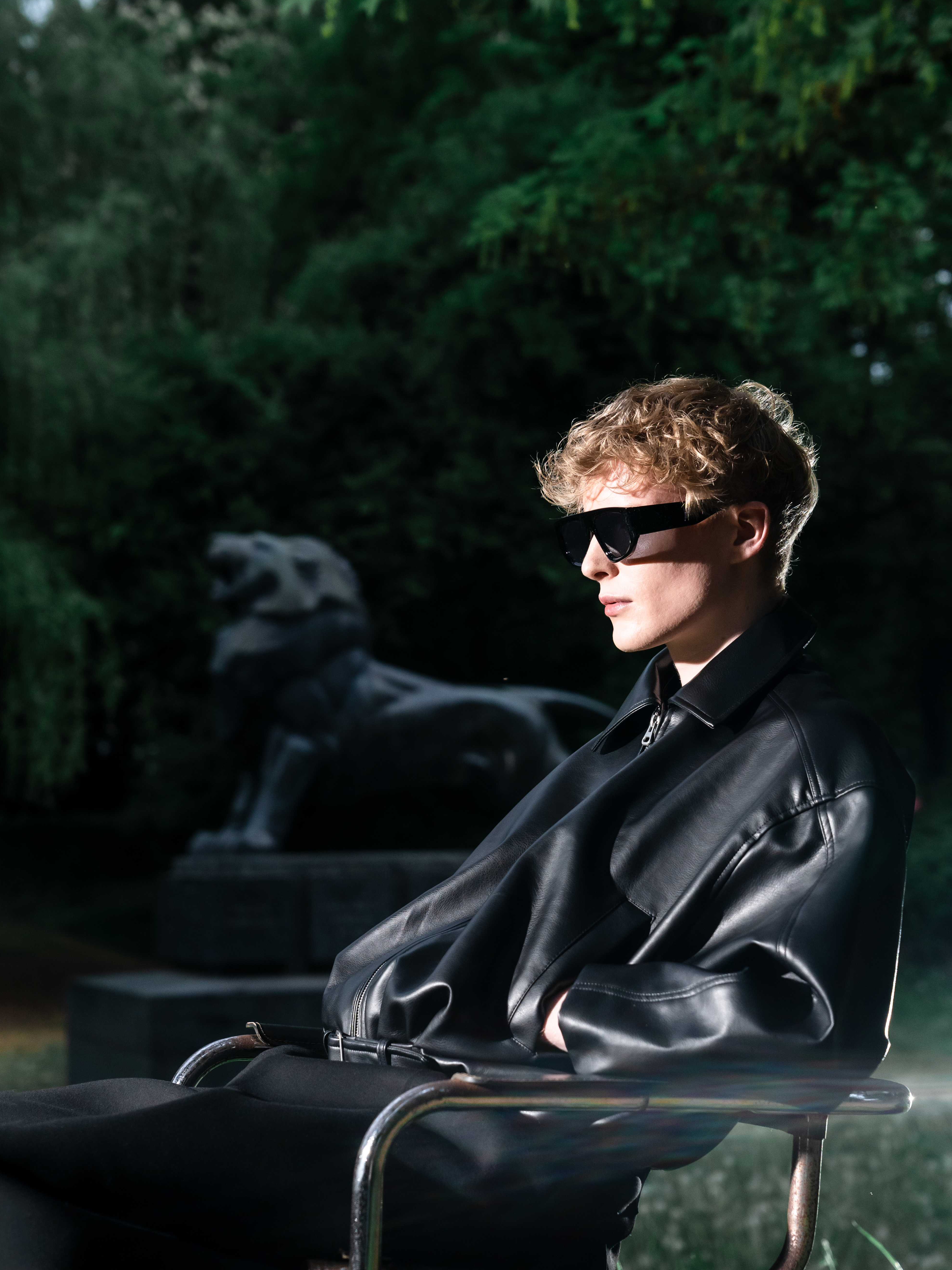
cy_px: 622
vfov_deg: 29.0
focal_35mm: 67
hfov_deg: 21.9
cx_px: 475
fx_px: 2457
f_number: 4.5
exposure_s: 1/160
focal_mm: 61
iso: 640
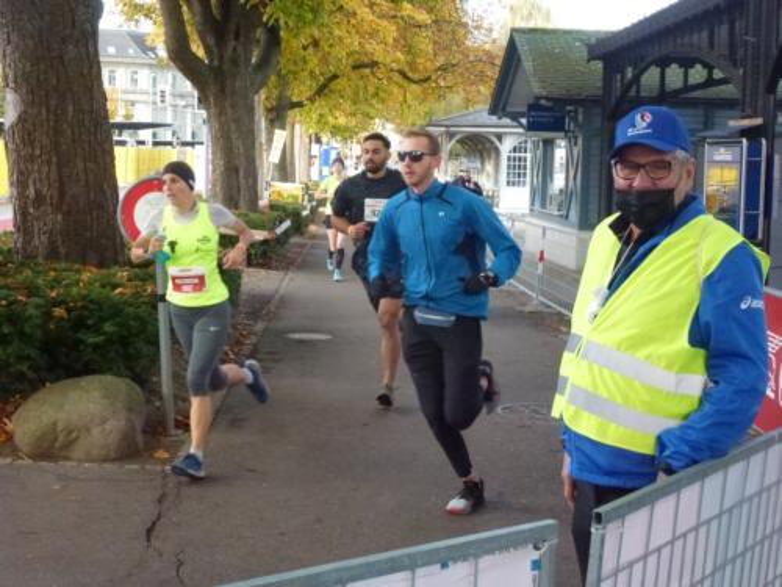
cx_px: 391
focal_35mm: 52
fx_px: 1175
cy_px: 294
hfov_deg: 36.8
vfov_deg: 28.0
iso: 800
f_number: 4.3
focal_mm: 9.4
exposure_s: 1/250
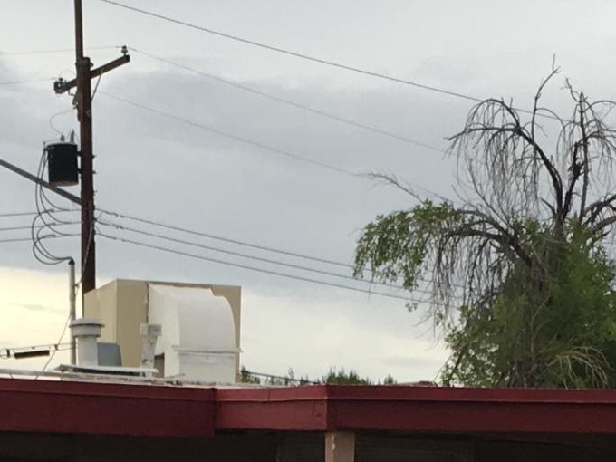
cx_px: 205
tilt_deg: -6.1
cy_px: 808
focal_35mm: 128
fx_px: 2278
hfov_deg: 15.4
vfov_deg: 10.9
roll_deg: -2.1
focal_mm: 4.15
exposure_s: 1/553
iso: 25
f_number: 2.2
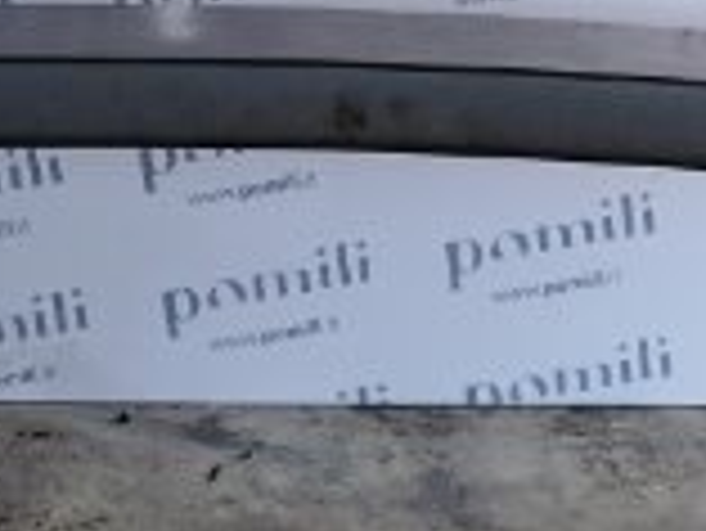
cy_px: 324
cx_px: 144
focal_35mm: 102
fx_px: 2082
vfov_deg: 14.5
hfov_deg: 19.1
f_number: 1.8
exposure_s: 1/120
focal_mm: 4.69
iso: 100
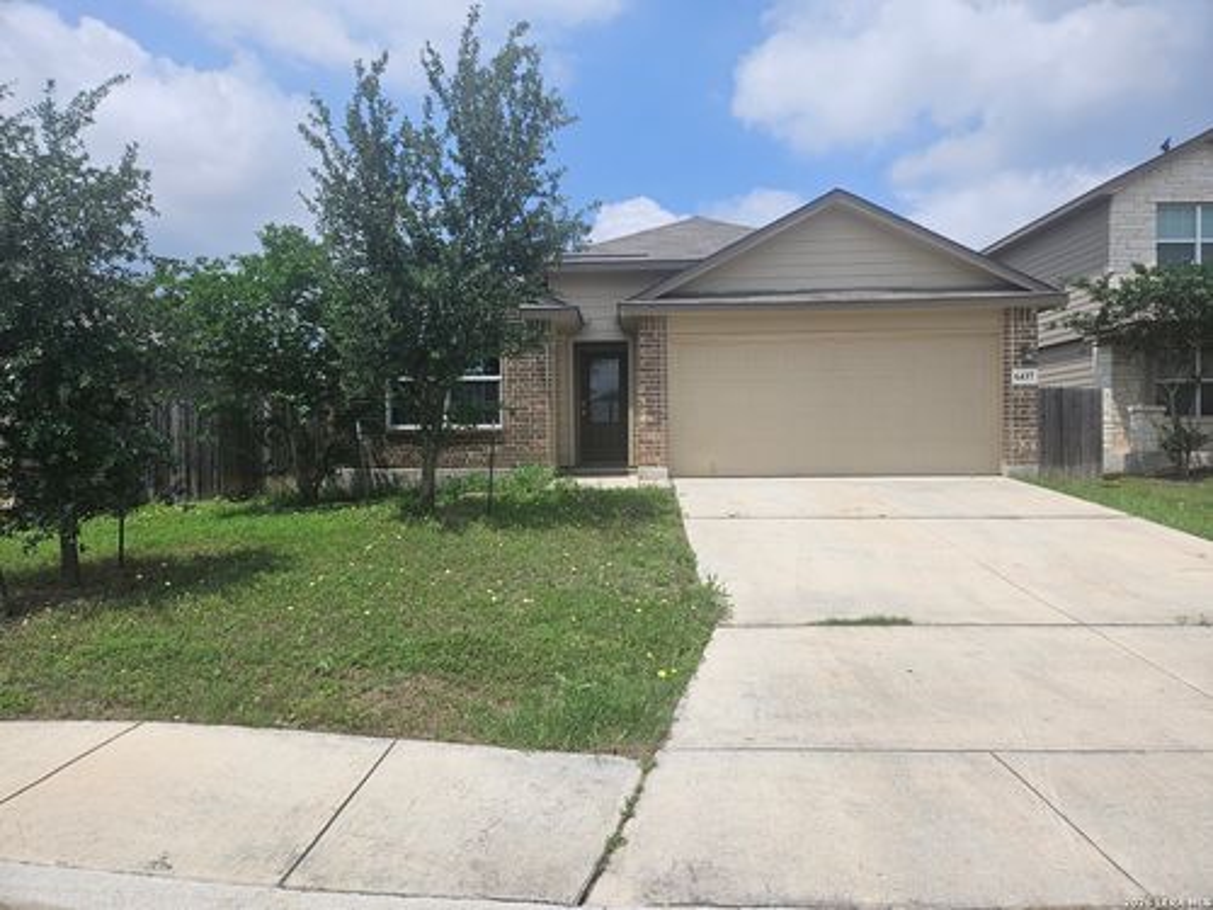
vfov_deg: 58.9
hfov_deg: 73.9
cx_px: 606
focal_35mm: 23
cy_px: 455
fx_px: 806
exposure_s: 1/3778
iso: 25
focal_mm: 5.4
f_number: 1.8
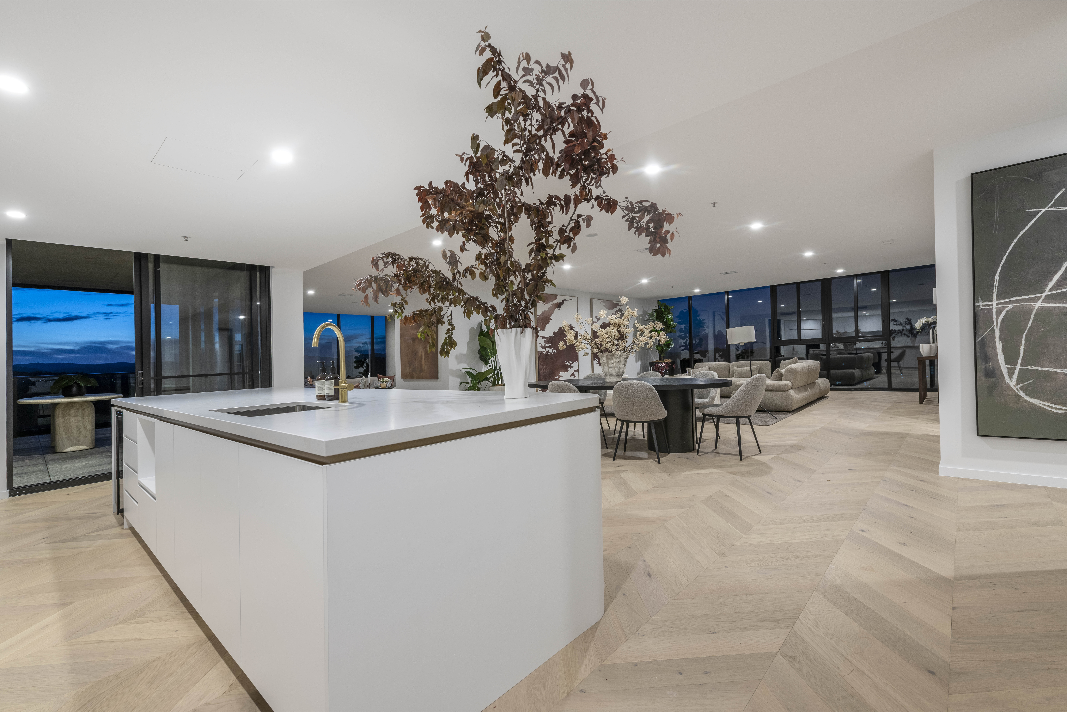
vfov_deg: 73.8
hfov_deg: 96.7
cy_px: 356
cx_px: 534
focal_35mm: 16
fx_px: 474
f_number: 7.1
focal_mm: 16
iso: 125
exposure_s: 1/2.5
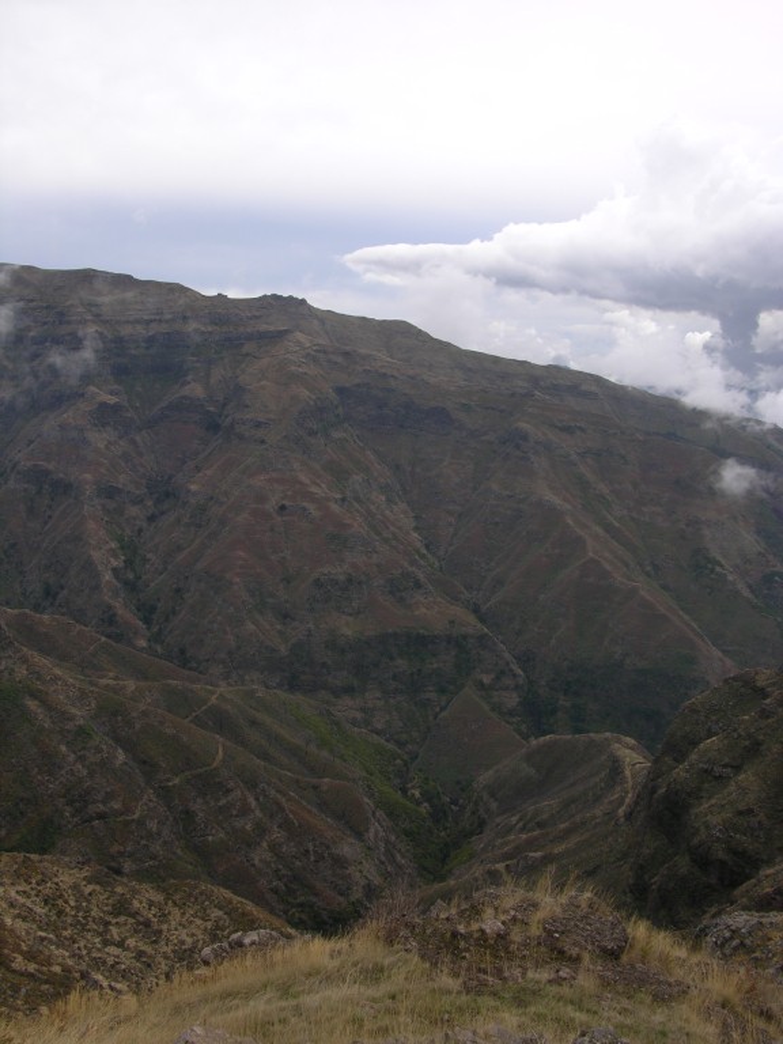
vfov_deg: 52.6
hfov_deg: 40.7
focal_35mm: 35
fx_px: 1056
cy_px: 522
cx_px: 392
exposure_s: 1/212
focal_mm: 8.9
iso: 50
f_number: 5.6
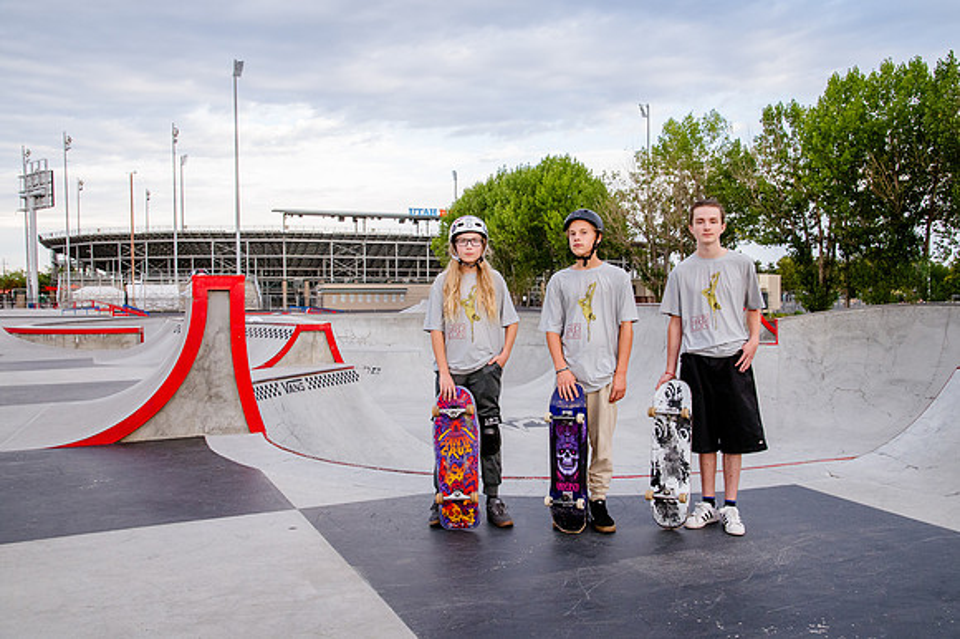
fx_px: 869
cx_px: 485
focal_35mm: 33
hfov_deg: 57.8
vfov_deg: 40.4
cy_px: 320
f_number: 9
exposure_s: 1/400
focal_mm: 32
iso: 2500
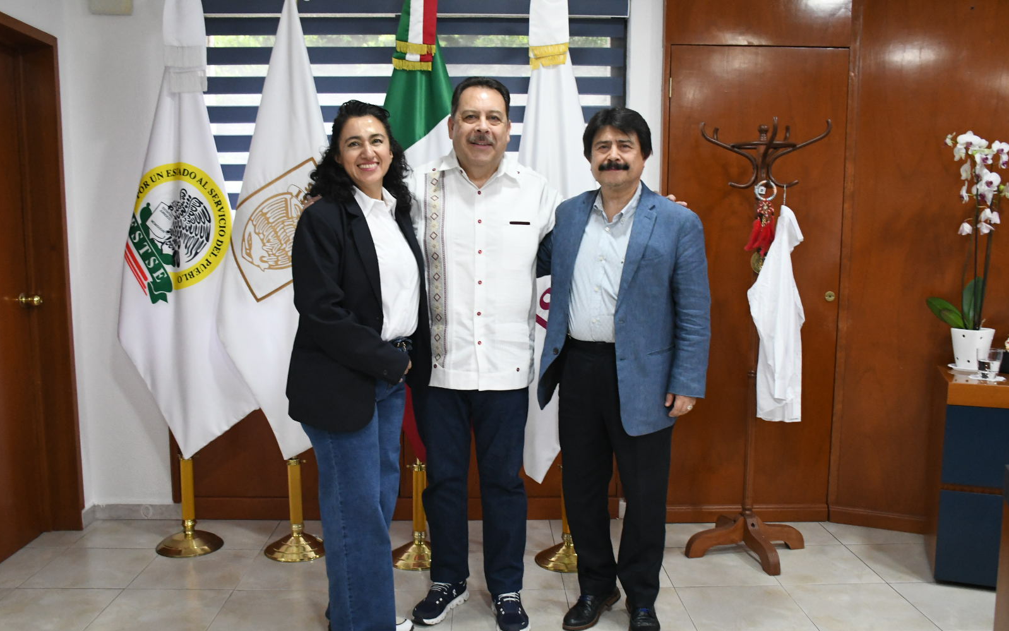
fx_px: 853
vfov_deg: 40.6
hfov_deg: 61.2
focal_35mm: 31
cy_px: 336
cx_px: 506
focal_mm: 20
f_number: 5
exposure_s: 1/125
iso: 4000
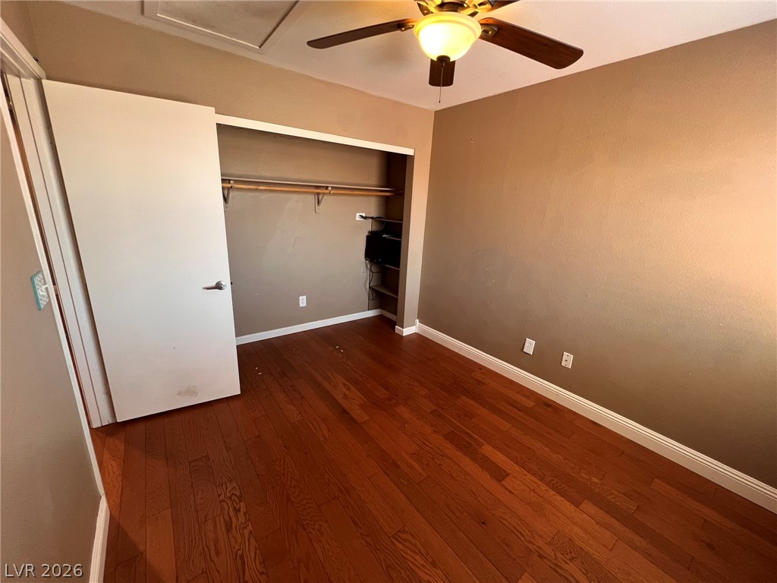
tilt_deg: -16.0
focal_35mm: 13
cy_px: 292
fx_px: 292
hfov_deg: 106.2
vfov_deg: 89.9
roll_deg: -3.0
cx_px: 388
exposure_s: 1/60
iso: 200
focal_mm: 1.57
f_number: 1.8
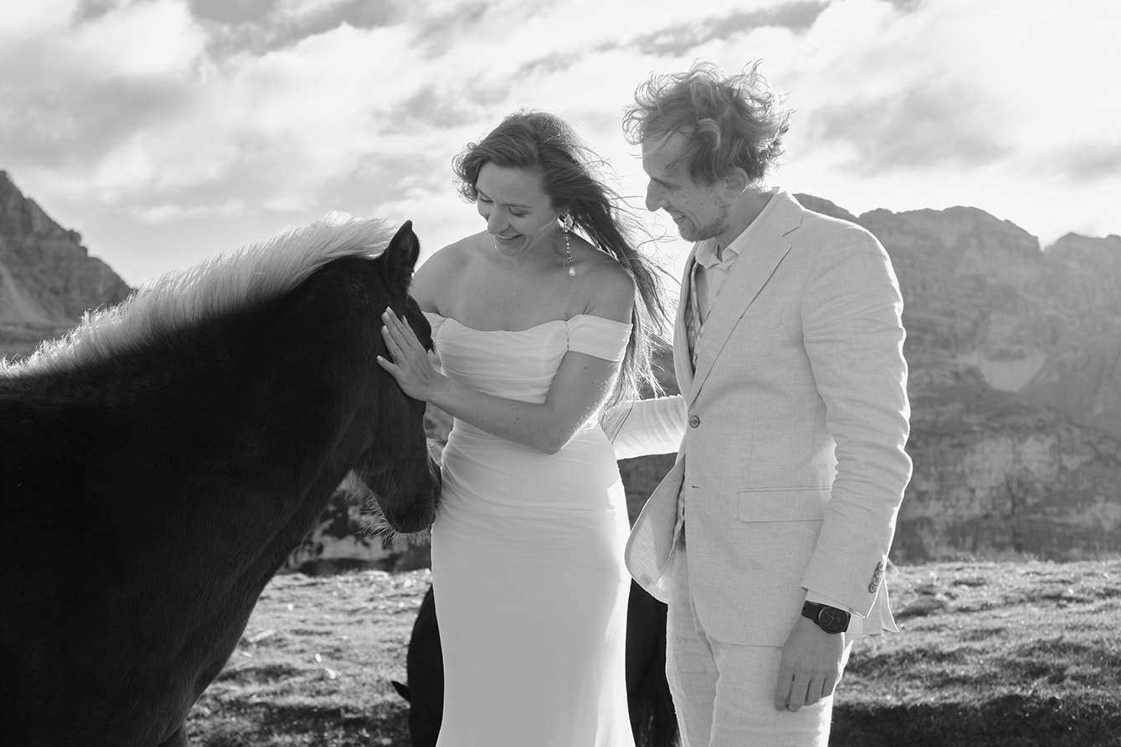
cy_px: 368
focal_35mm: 42
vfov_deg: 31.9
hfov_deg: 46.3
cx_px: 503
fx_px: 1308
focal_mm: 23
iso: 125
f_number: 2.8
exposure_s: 1/1300
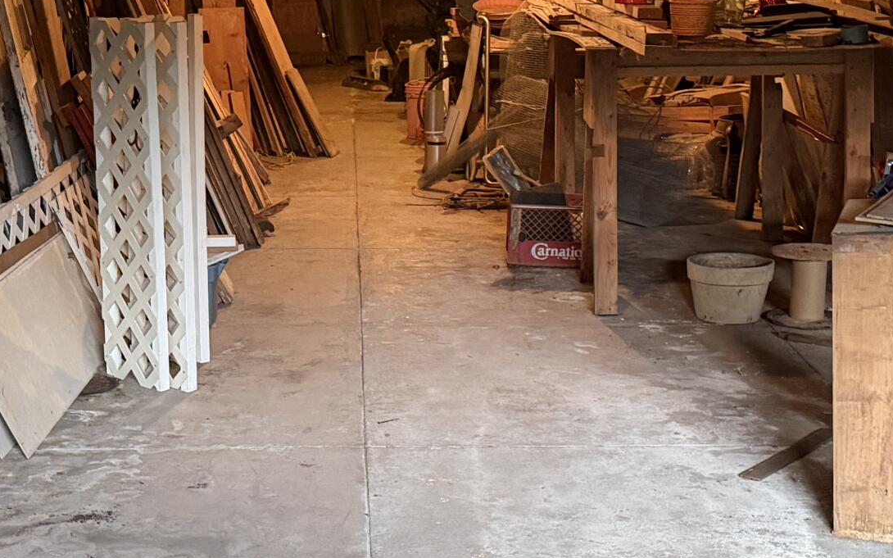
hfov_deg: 29.3
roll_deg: +0.3
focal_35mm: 70
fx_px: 1703
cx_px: 362
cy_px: 361
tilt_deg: -14.4
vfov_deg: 18.6
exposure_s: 1/40
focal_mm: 6.76
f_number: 1.78
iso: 800
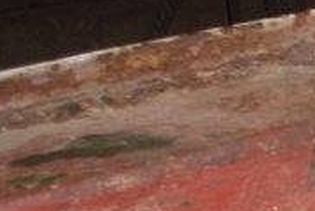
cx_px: 589
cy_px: 348
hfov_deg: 11.6
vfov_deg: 8.3
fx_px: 1419
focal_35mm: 162
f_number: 2.8
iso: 64
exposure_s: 1/60
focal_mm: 6.2
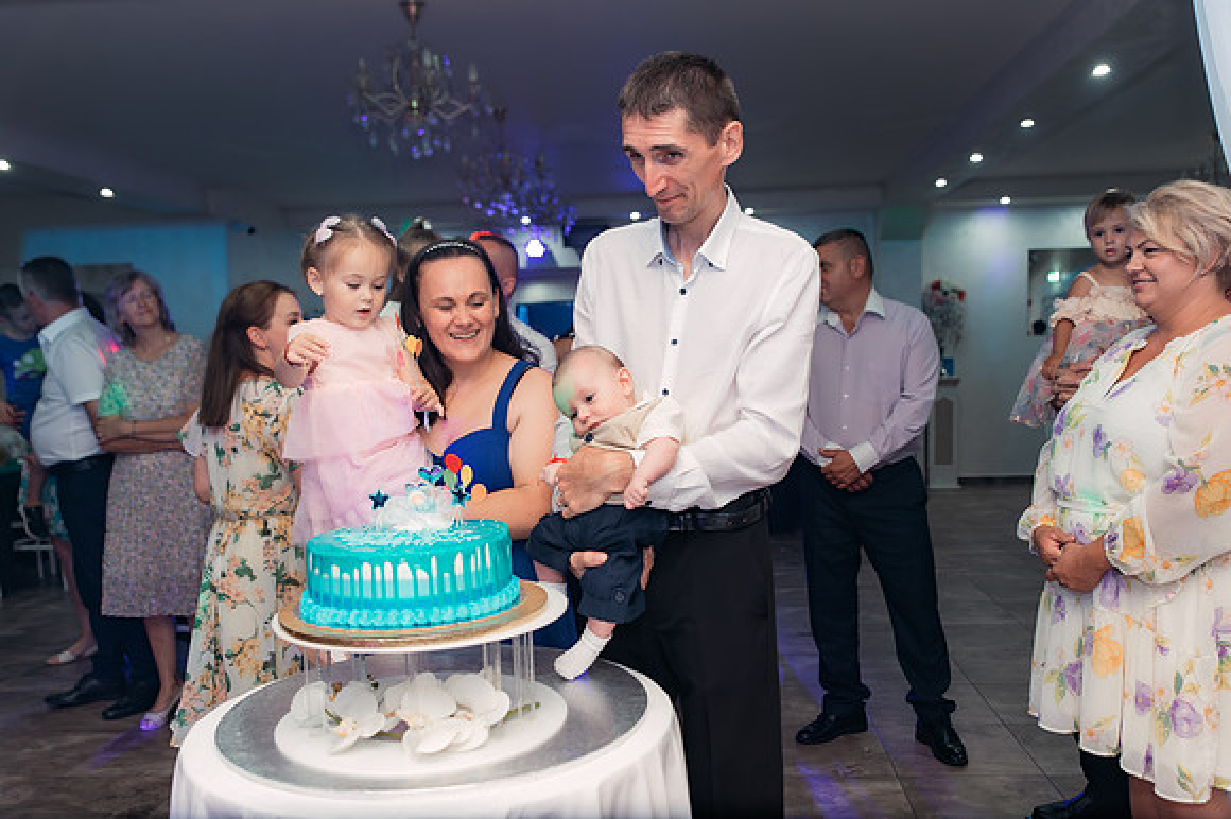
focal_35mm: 32
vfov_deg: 41.1
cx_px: 616
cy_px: 410
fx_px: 1094
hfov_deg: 58.7
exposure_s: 1/250
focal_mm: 32
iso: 2000
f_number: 3.5
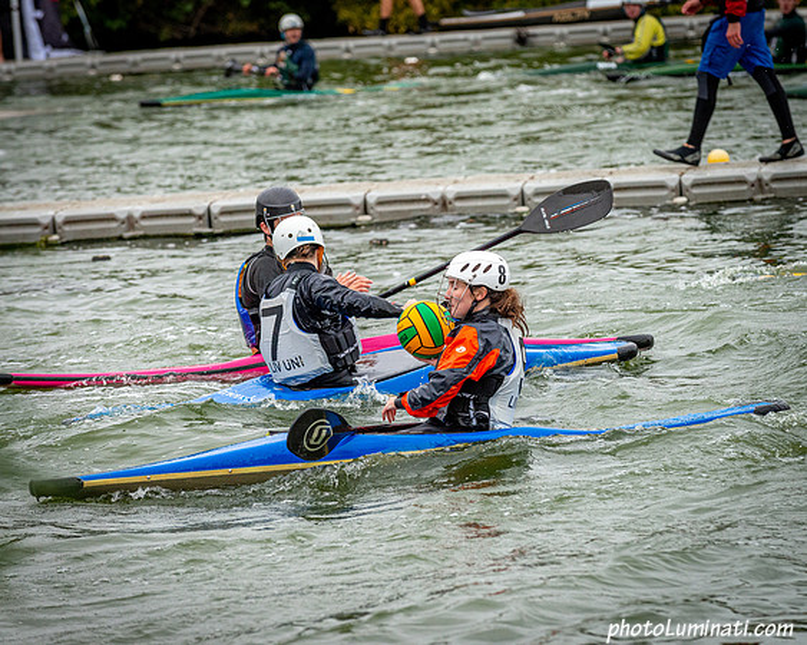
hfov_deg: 8.1
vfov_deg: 6.5
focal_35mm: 237
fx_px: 5664
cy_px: 305
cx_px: 474
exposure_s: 1/3200
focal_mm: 200
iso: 2500
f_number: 5
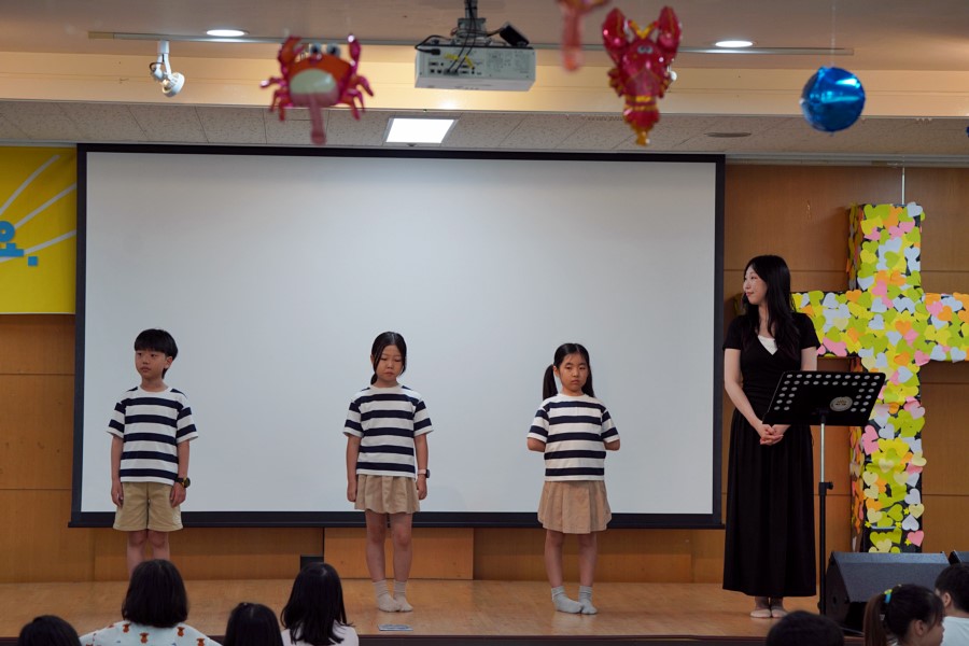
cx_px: 484
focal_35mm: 91
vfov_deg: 15.0
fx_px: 2449
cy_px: 323
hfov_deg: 22.4
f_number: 4
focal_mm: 91
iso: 640
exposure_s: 1/160
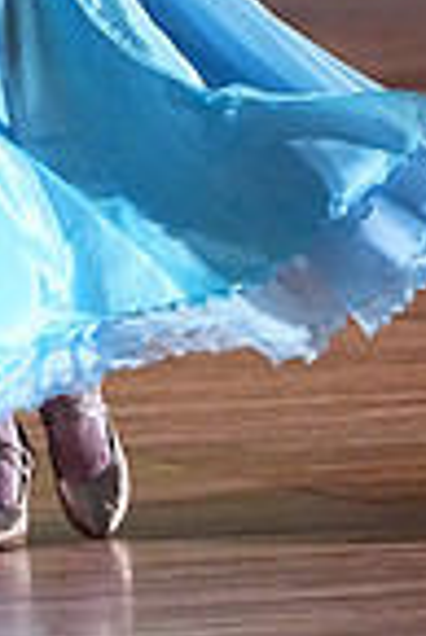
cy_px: -474
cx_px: 354
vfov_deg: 2.9
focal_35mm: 716
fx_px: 12678
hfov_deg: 1.9
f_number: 5
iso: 8000
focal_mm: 179
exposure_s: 1/400
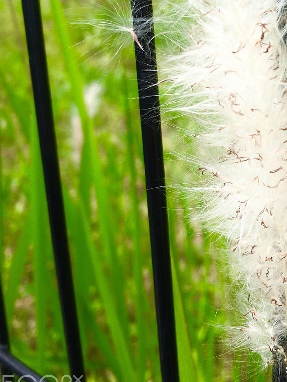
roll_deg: +2.5
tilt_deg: -15.4
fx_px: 585
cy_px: 93
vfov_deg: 35.3
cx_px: 237
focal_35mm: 53
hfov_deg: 26.9
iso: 25
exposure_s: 1/986
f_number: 2.2
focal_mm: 4.15
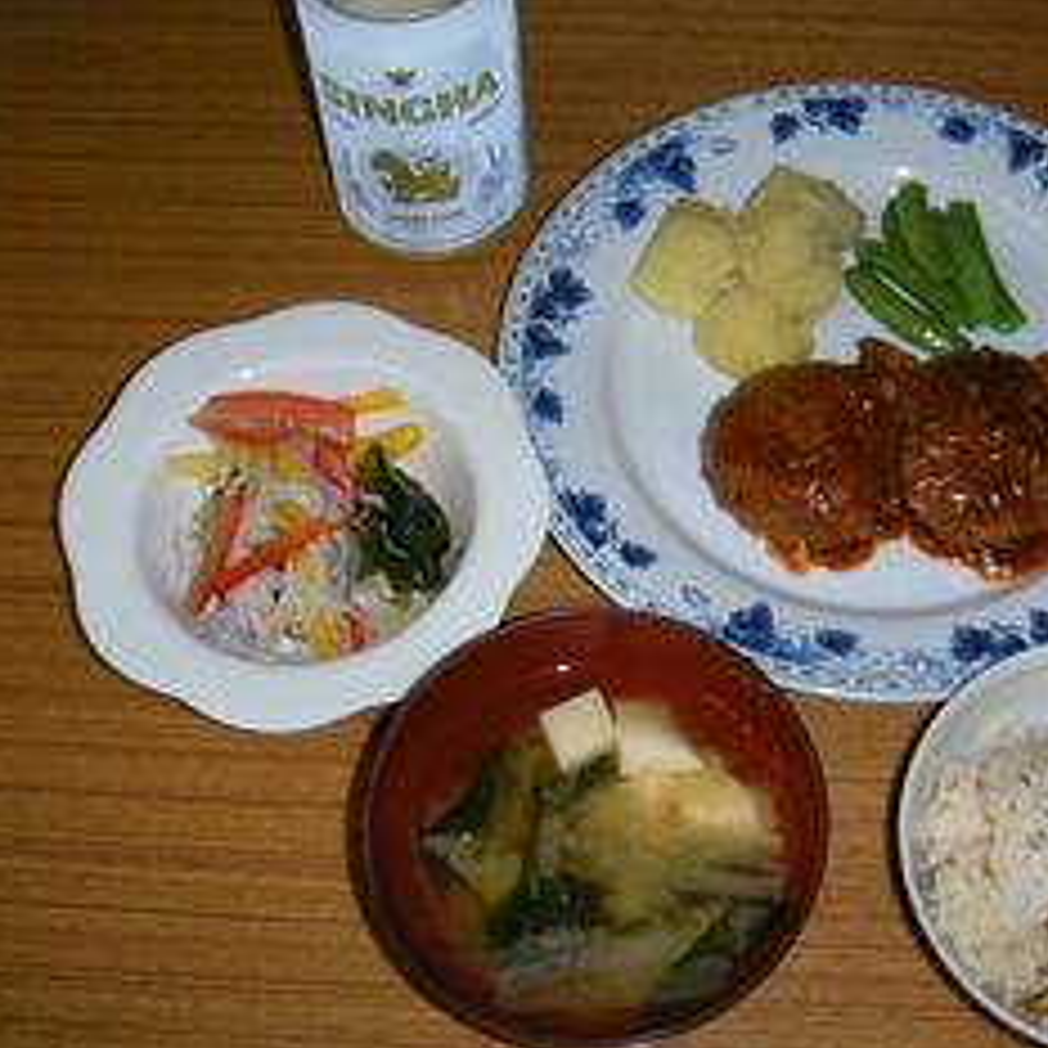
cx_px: 661
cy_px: 526
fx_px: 1815
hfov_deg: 32.0
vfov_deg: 32.2
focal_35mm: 53
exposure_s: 1/39.8
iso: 200
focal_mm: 5.9
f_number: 3.8
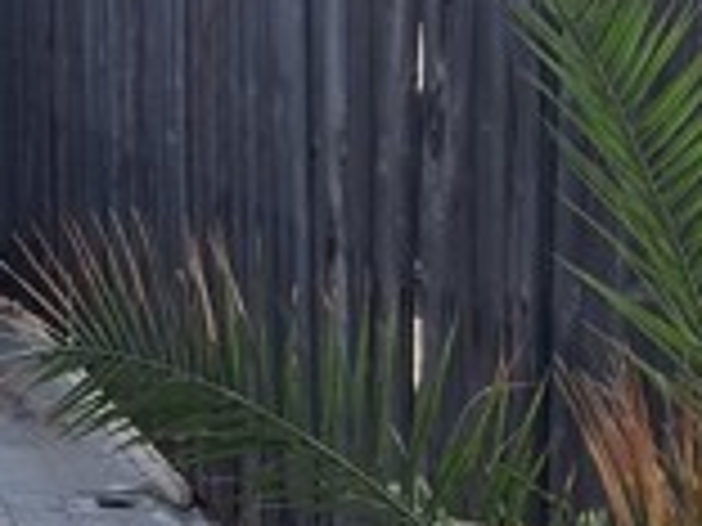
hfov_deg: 16.9
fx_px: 2170
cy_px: 166
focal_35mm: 107
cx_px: -297
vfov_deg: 13.8
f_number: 1.8
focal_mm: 3.98
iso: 25
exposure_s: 1/188
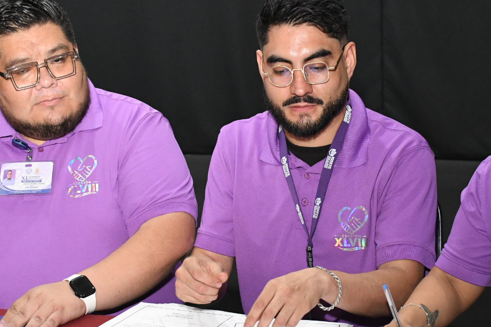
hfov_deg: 25.6
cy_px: 225
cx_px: 292
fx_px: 1077
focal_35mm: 79
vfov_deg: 17.2
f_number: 5.6
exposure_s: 1/125
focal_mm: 32
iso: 4000
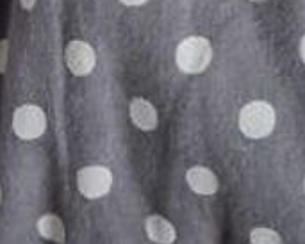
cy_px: -560
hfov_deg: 8.7
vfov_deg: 6.7
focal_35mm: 205
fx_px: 1852
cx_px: 690
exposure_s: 1/33
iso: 400
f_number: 1.8
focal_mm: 4
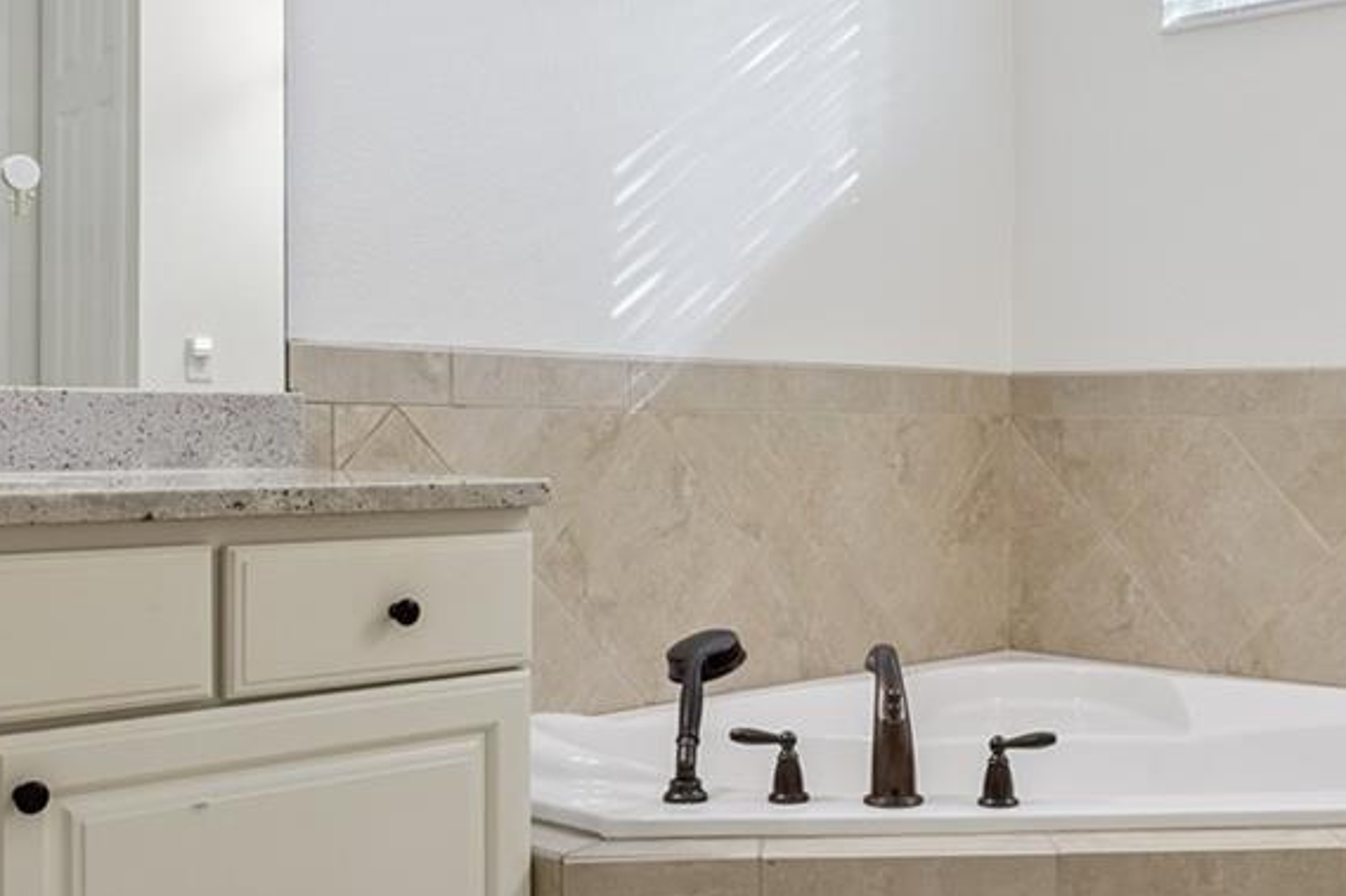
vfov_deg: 29.8
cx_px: 882
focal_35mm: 45
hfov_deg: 43.1
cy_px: 426
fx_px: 1682
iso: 800
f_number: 10
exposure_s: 1/30
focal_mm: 16
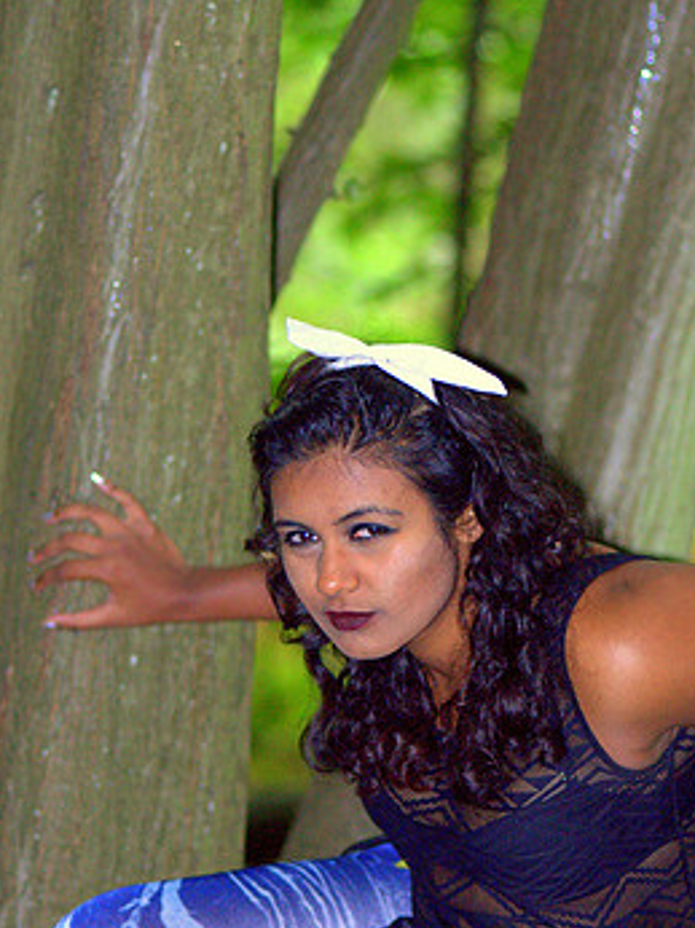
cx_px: 385
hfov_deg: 7.9
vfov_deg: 10.5
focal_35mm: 188
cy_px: 574
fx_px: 5039
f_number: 2.8
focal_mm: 100
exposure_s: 1/60
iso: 800
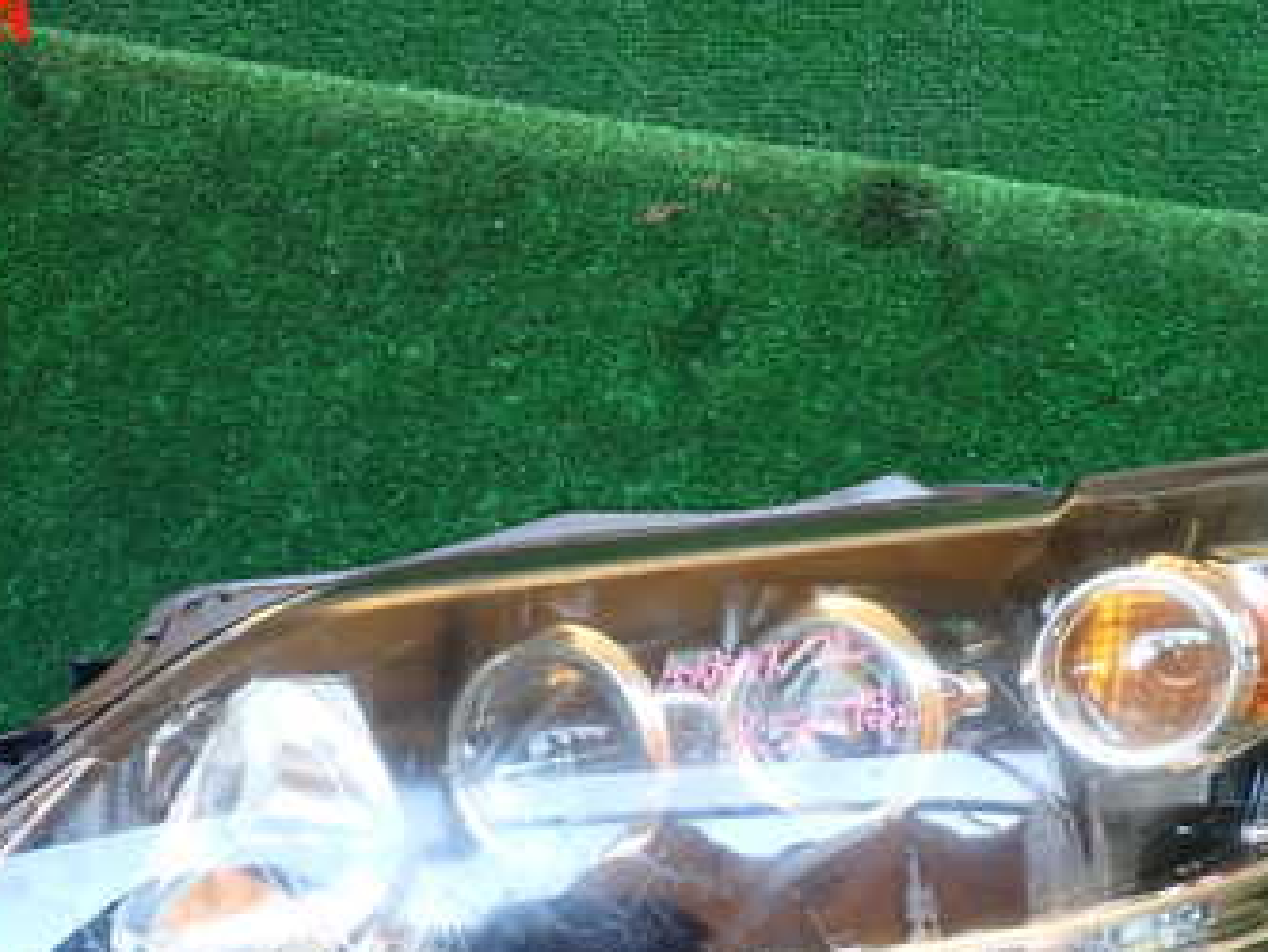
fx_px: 1649
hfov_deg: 41.8
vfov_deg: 31.0
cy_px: 826
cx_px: 480
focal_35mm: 45
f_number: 2
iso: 200
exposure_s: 1/50
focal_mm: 4.5
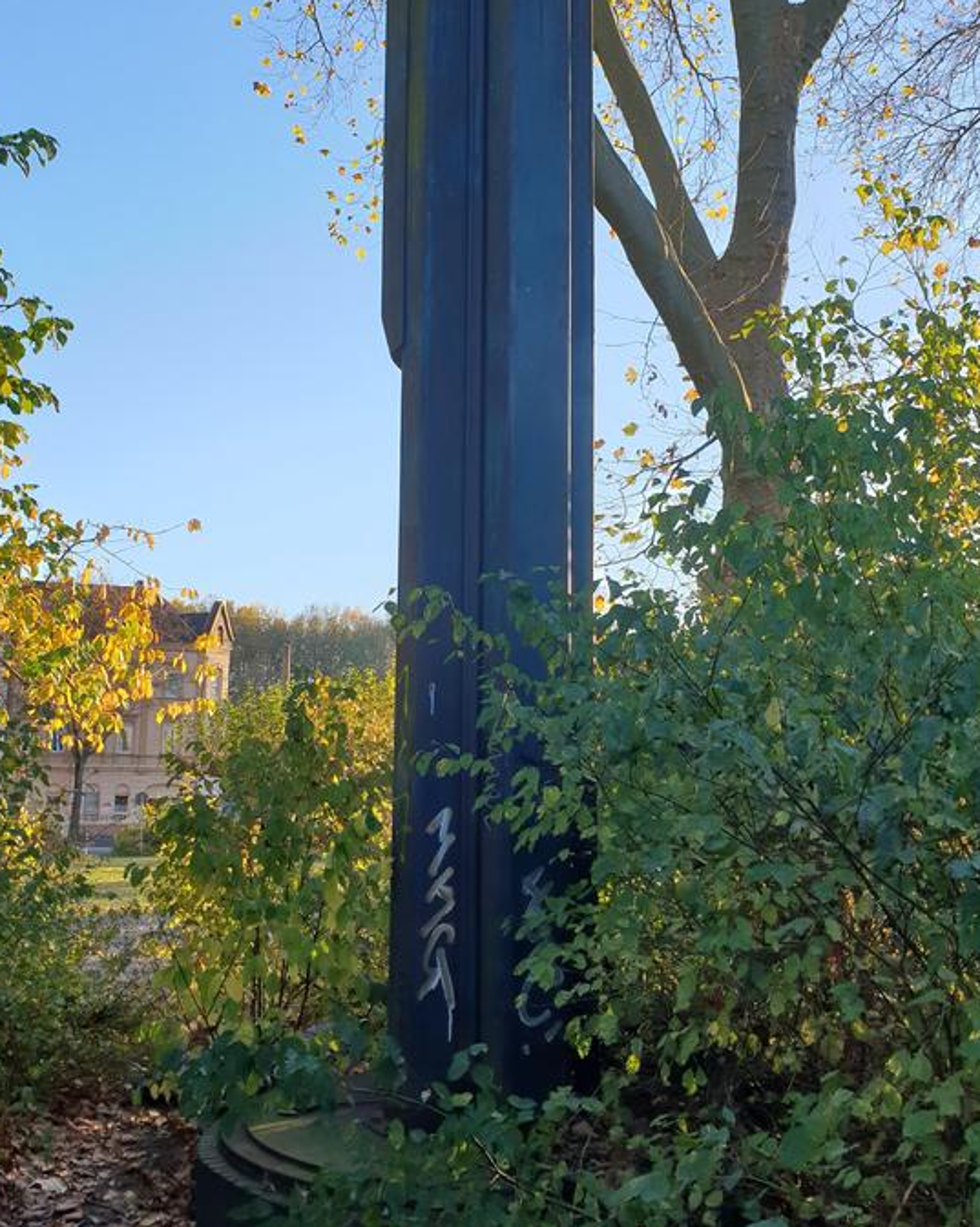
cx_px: 448
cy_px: 581
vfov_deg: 52.8
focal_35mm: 34
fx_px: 1234
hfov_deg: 43.3
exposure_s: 1/455
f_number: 2.4
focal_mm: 4.3
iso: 50
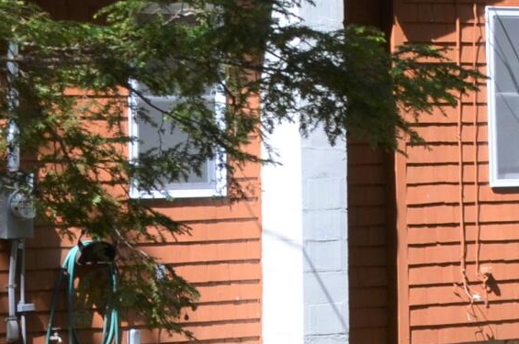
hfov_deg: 10.6
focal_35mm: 191
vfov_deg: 7.1
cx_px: -103
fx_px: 2750
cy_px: -56
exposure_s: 1/200
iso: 200
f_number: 7.1
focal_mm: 24
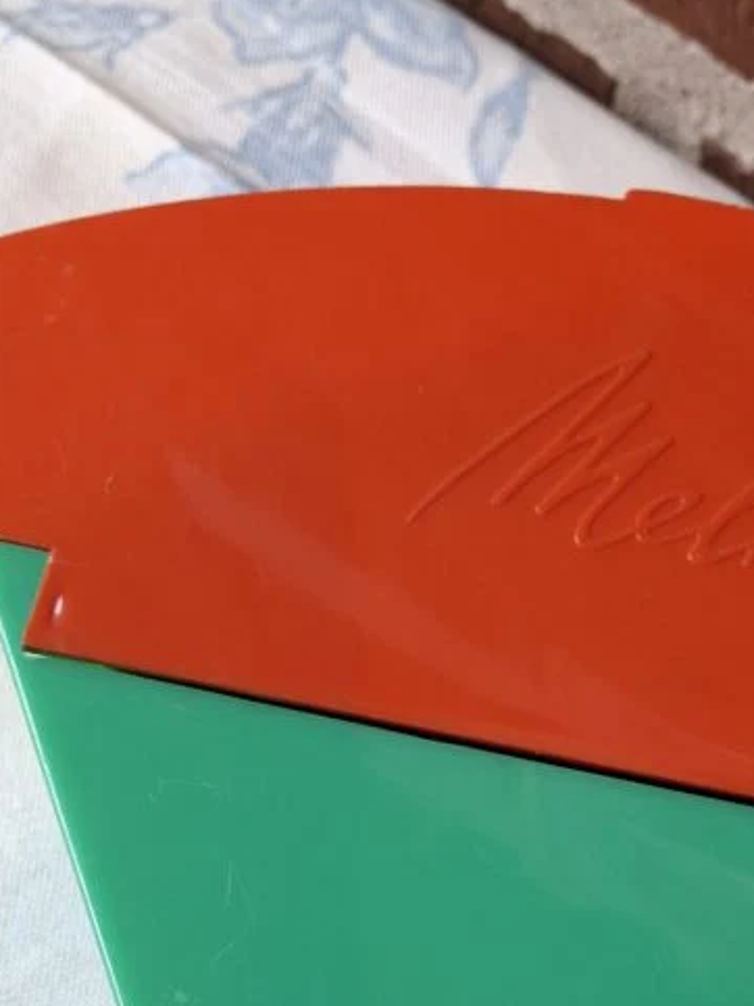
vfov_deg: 35.0
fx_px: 1540
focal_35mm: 53
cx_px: 669
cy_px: 810
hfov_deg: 26.6
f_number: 1.8
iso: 64
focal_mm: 4.69
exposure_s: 1/120
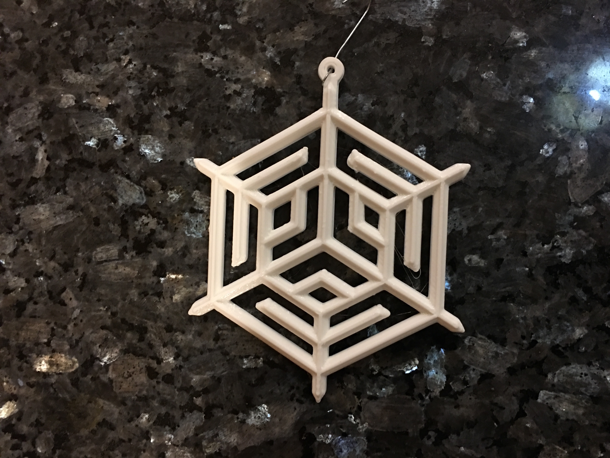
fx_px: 511
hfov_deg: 61.7
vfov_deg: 48.2
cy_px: 229
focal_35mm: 29
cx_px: 305
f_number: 2.2
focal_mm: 4.15
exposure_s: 1/4
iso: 80
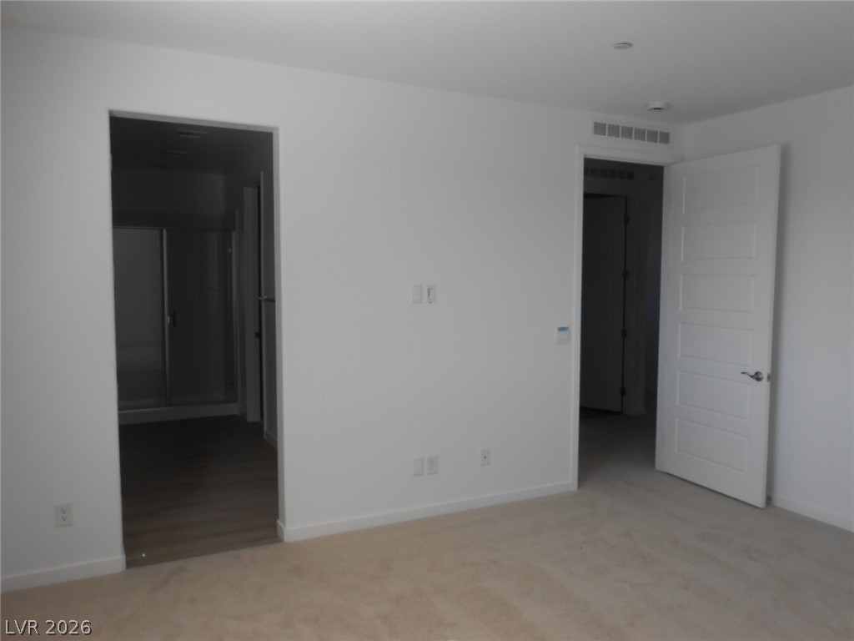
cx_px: 427
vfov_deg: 53.1
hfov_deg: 67.3
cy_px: 320
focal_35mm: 26
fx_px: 641
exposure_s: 1/50
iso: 80
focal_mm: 4.6
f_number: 3.5
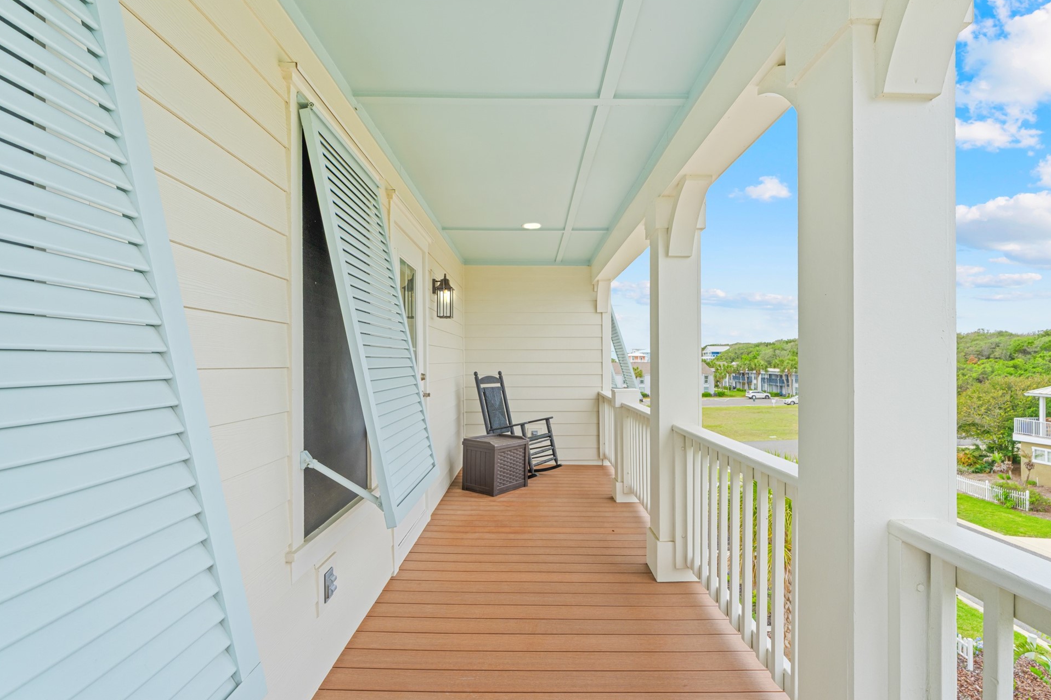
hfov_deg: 91.9
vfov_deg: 69.1
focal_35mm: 17
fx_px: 509
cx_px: 536
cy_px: 364
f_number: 9
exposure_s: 1/100
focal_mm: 16.4
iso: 320
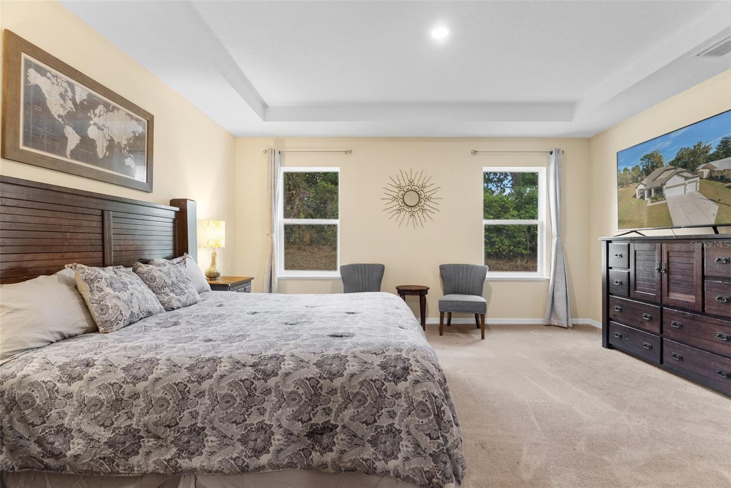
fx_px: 325
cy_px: 244
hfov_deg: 96.7
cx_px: 366
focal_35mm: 16
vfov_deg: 73.8
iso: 2000
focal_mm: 16
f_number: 7.1
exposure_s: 1/8
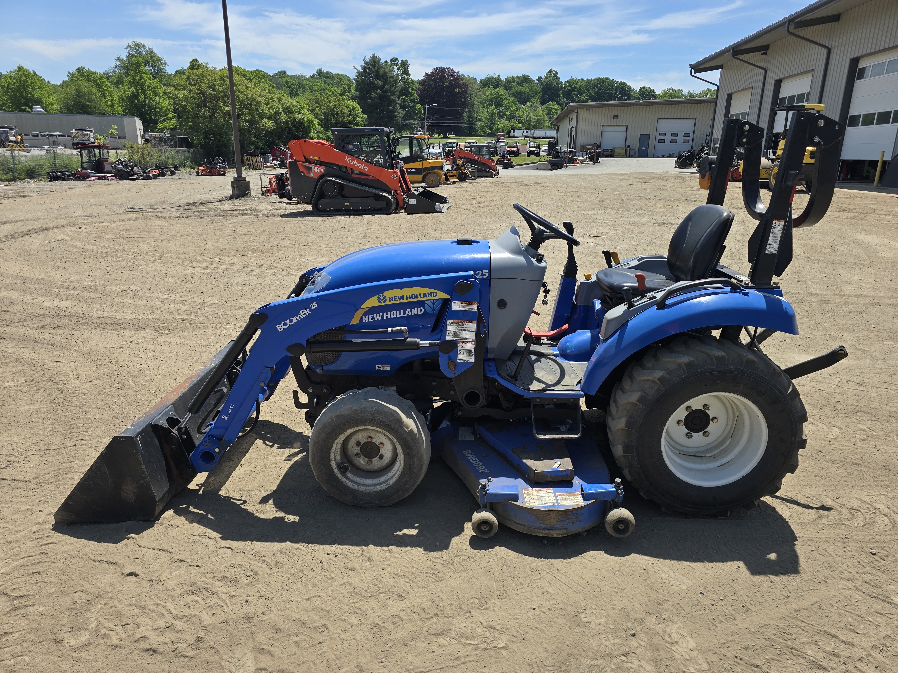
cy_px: 336
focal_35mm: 23
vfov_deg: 58.9
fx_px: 597
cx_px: 449
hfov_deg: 73.9
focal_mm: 6.3
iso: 12
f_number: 1.7
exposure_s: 1/792
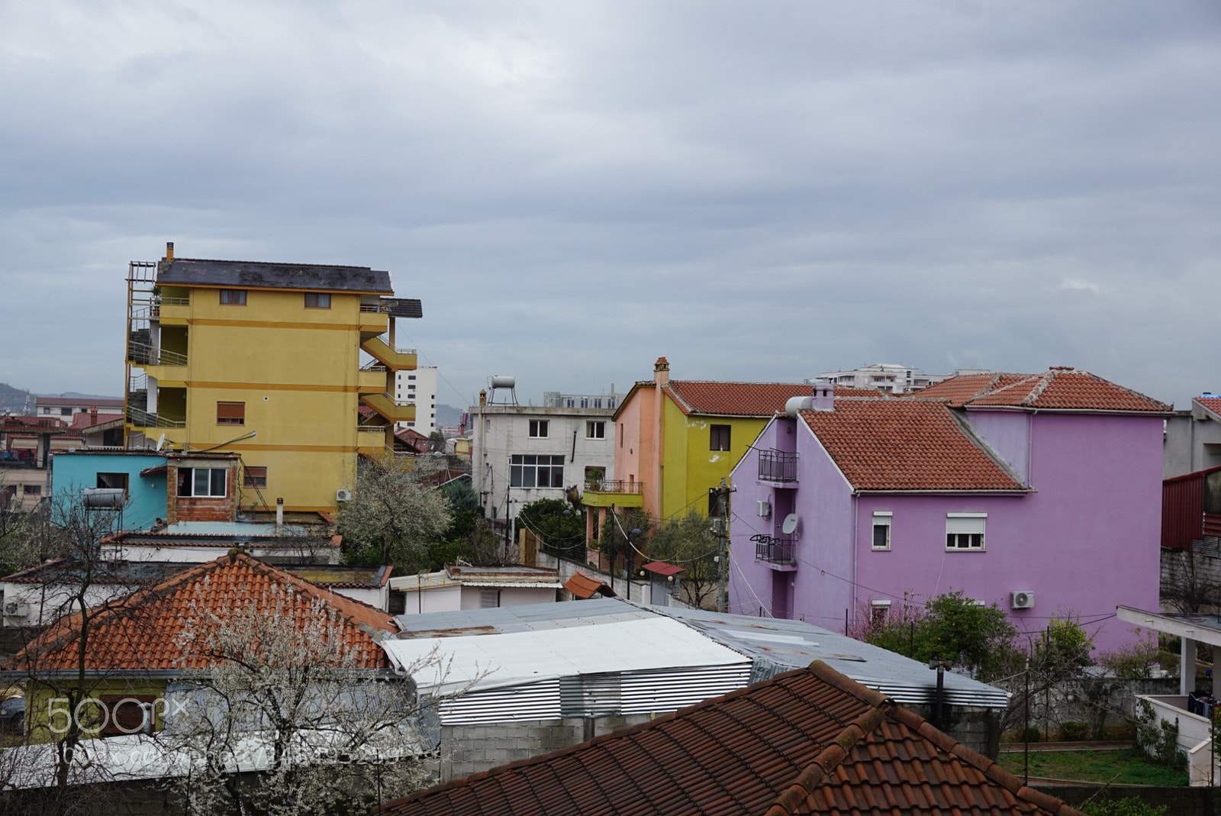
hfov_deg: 38.9
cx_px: 610
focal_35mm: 51
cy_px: 408
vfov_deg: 26.5
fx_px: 1731
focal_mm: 34
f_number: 10
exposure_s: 1/100
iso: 100
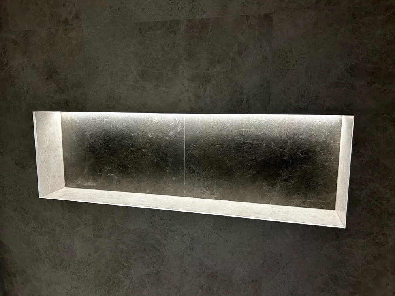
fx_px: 297
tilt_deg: -8.8
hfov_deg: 67.3
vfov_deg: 53.1
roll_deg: +0.0
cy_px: 148
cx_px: 198
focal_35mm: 26
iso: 100
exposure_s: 1/50
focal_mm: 5.7
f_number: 1.5
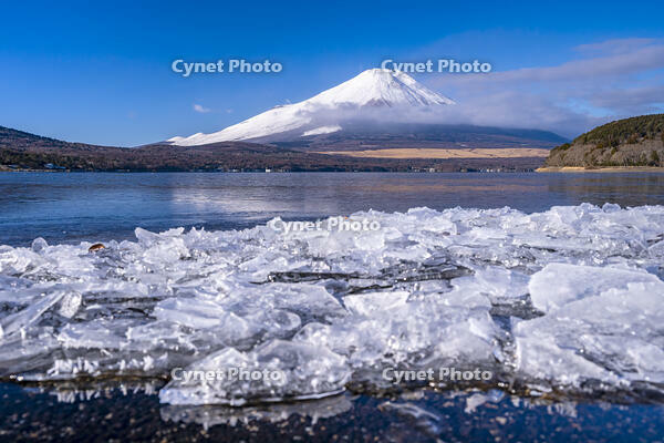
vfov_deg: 43.0
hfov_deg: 61.1
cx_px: 332
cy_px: 222
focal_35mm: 30
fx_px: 563
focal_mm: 30.5
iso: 200
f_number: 9
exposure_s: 1/200
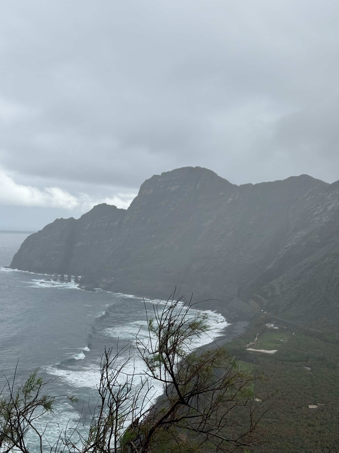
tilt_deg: +2.0
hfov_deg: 30.3
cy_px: 226
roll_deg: -2.4
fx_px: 627
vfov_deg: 39.7
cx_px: 170
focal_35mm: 48
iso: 64
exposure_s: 1/4329
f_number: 1.78
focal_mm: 6.76
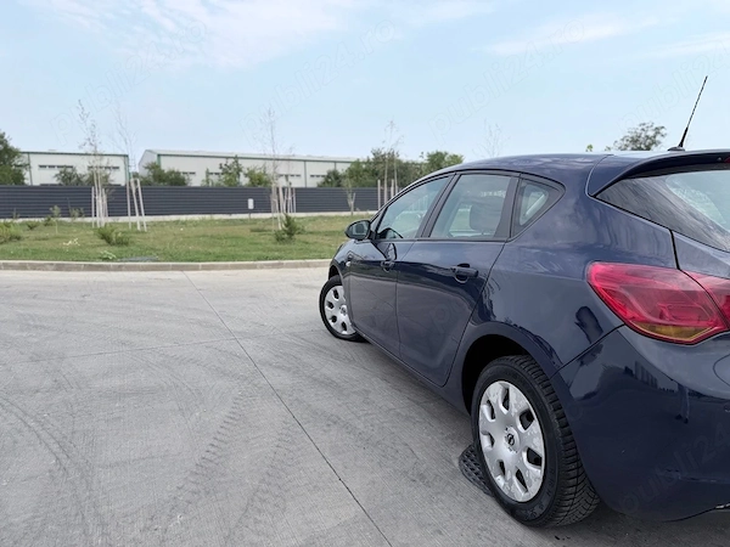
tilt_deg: -7.2
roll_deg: +1.5
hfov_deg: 71.6
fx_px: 506
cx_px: 365
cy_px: 274
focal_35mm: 24
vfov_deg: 56.8
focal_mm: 6.76
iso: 80
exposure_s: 1/3953
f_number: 1.78
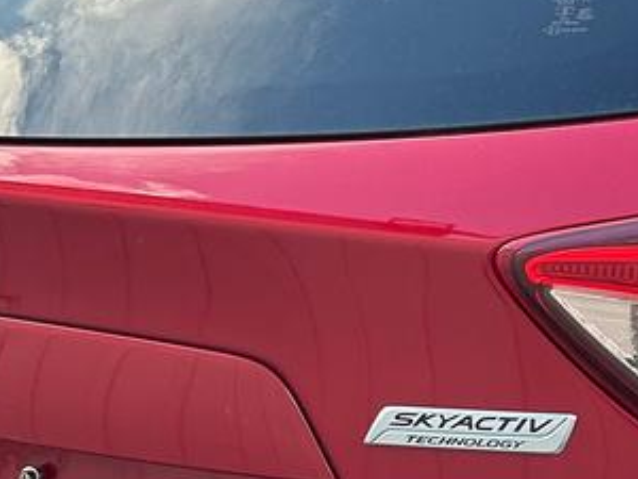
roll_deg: +0.3
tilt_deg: -22.5
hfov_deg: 17.6
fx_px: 2046
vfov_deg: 13.2
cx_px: 181
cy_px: 481
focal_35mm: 111
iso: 50
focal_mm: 5.7
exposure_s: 1/355
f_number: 1.5
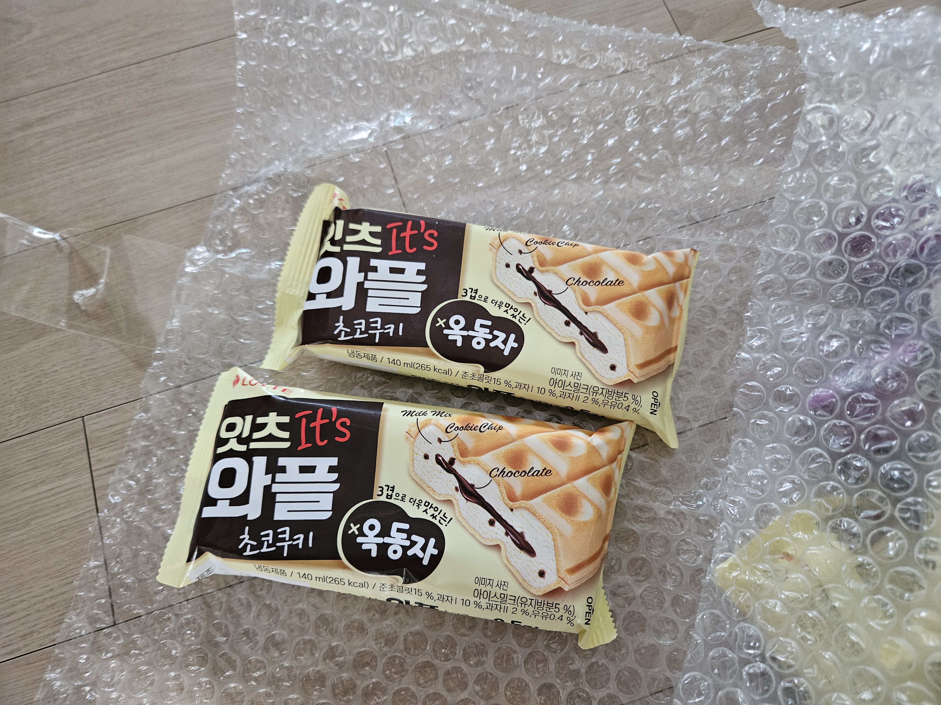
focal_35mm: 23
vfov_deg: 58.9
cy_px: 352
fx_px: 625
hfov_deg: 73.9
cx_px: 470
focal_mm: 5.4
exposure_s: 1/30
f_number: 1.8
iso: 640
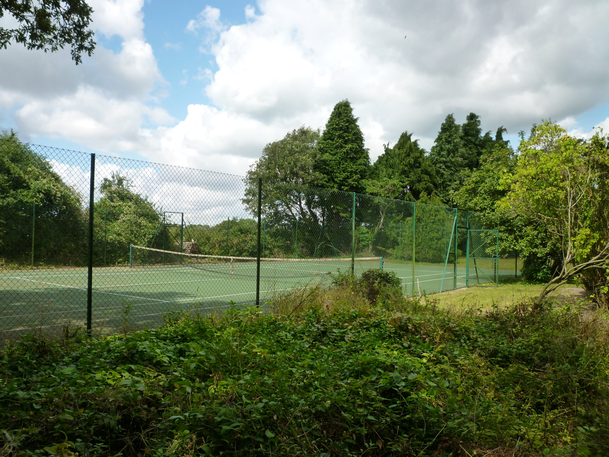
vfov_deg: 48.2
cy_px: 228
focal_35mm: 29
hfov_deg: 61.7
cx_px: 304
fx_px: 510
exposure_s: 1/500
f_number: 3.5
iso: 125
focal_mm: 5.2
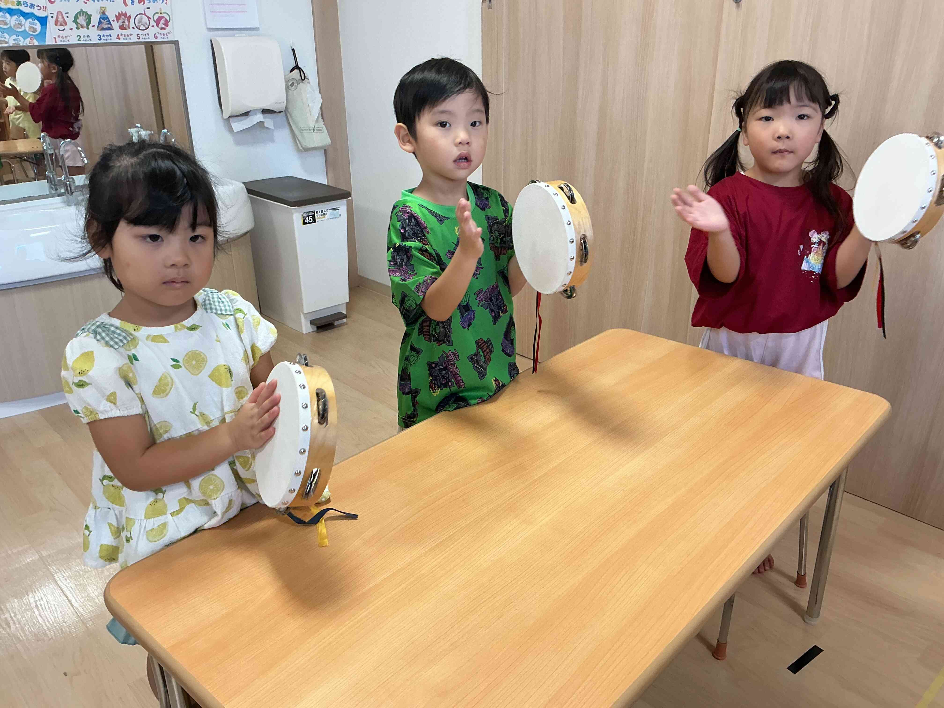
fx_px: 791
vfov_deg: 48.2
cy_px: 354
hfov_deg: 61.7
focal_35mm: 29
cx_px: 472
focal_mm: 3
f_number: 1.8
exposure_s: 1/120
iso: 50
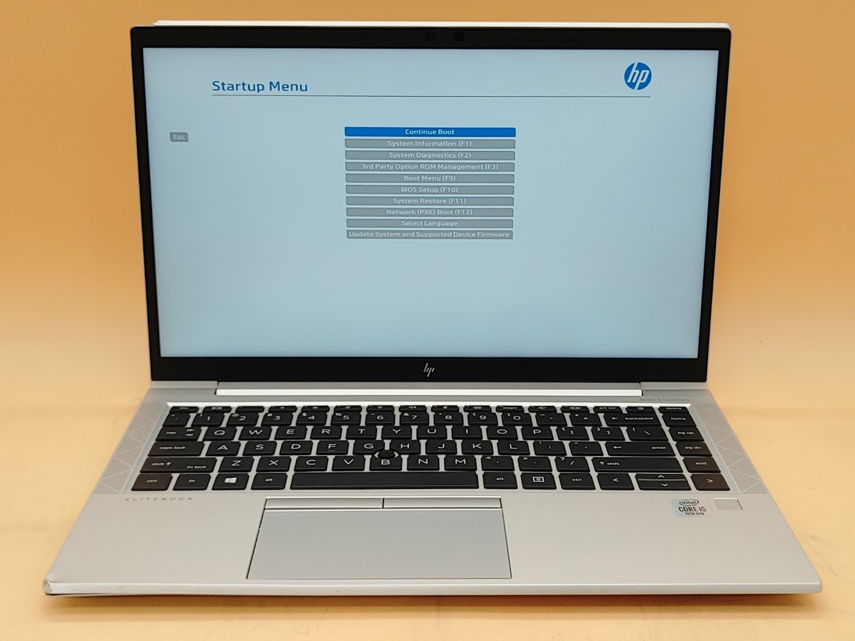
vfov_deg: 31.5
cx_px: 428
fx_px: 1136
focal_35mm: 46
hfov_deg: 41.2
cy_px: 320
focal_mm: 4.36
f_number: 1.8
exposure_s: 1/124
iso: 50
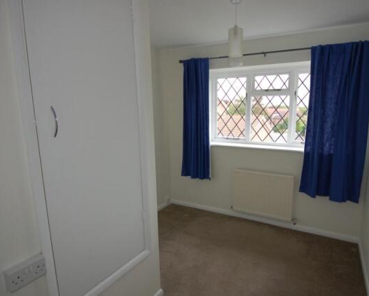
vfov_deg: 65.6
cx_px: 212
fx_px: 229
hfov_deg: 77.1
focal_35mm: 21
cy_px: 149
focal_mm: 12
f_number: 5
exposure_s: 1/100
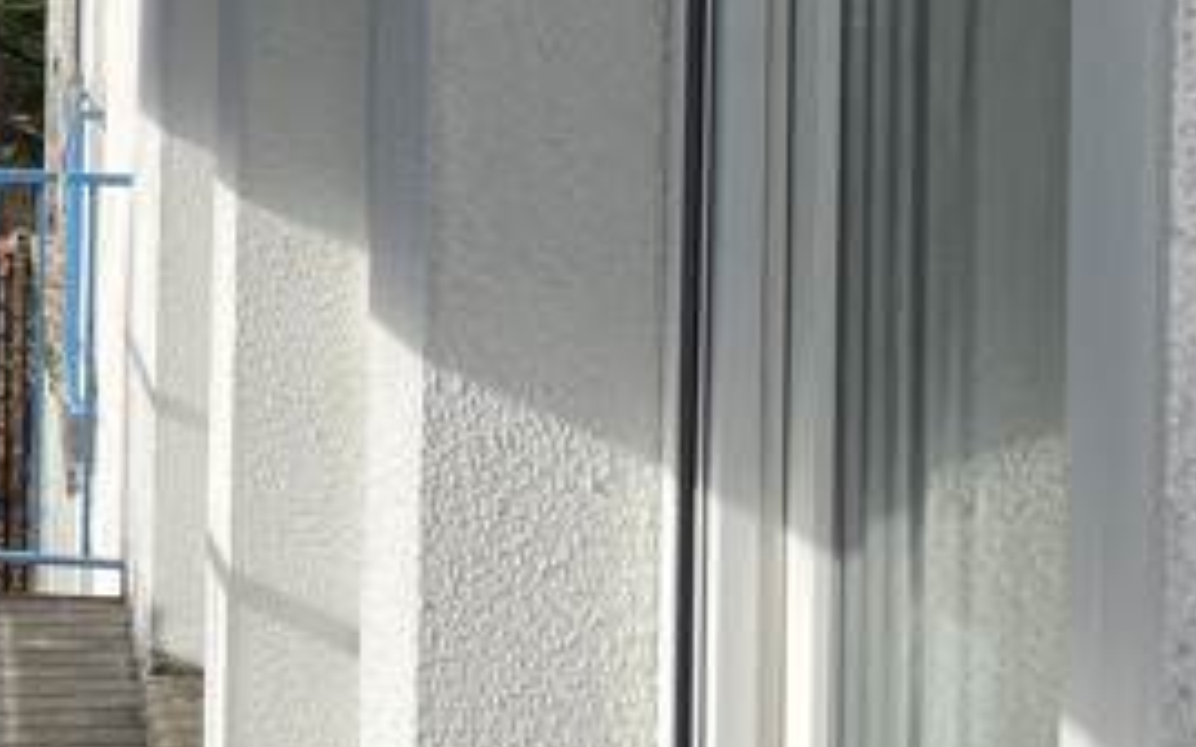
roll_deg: -1.8
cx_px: -422
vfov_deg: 15.4
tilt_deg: +0.2
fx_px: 2672
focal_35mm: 82
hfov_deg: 22.2
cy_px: -98
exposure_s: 1/2062
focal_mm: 5.1
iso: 50
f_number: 1.6
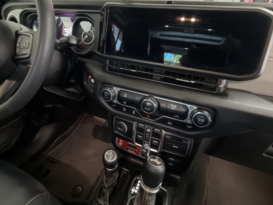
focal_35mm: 20
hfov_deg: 81.6
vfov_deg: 65.1
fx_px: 158
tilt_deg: -22.6
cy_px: 78
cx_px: 128
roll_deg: -3.5
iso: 500
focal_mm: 2.22
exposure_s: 1/12
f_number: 2.2
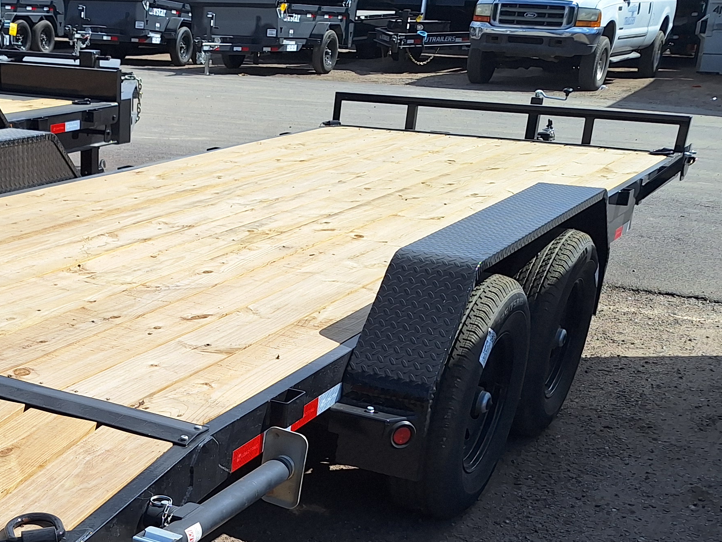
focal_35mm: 53
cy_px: 518
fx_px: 1105
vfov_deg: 26.3
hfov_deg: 34.3
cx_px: 84
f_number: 1.8
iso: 40
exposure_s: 1/3546
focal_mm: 5.54
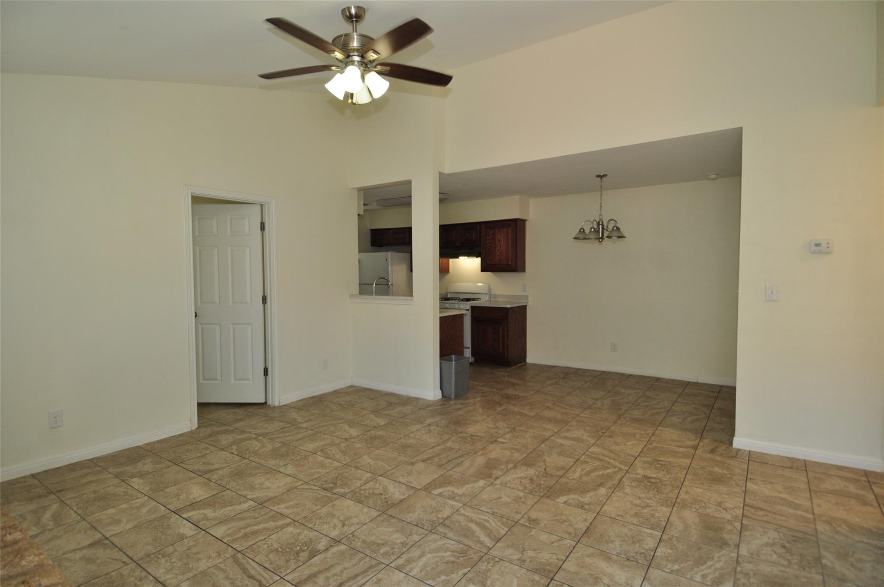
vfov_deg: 67.2
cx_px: 442
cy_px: 294
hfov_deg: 90.1
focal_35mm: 18
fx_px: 441
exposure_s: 1/100
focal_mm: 12
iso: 400
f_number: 5
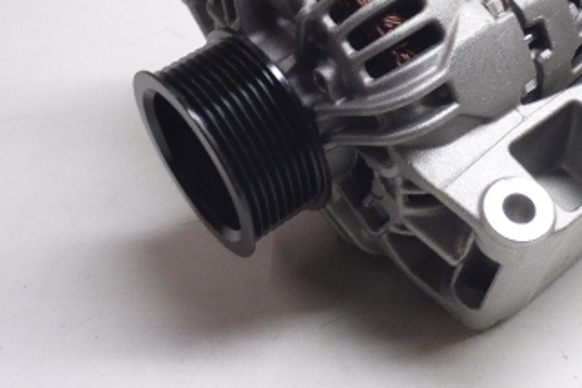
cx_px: 392
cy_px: 71
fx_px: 938
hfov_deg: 34.1
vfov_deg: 23.0
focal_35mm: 58
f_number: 3.3
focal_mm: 4.9
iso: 160
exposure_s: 1/60
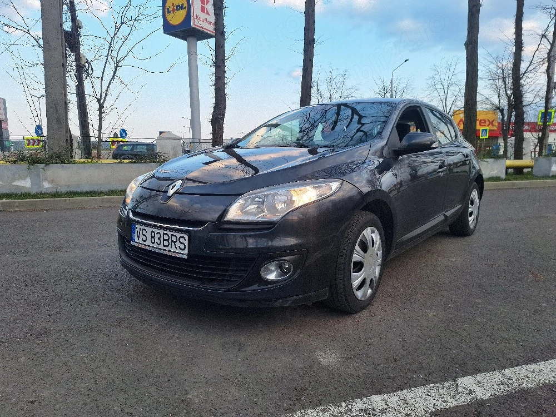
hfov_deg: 73.9
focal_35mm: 23
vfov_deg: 58.9
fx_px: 369
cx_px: 278
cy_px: 208
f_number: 1.8
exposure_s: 1/222
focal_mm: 5.54
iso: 40
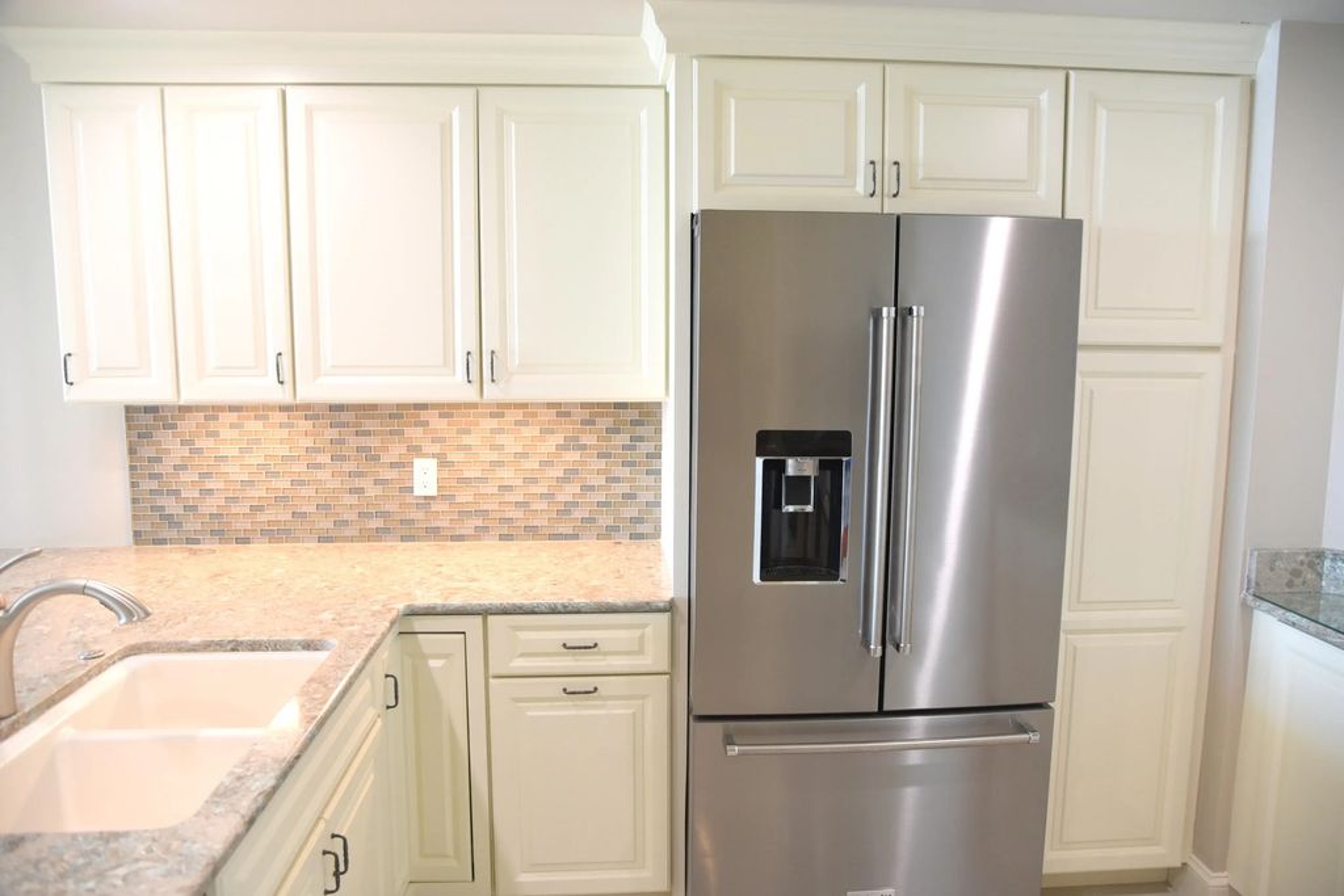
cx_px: 672
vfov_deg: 53.1
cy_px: 448
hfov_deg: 73.7
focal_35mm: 24
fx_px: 896
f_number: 4
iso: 400
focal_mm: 24
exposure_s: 1/80
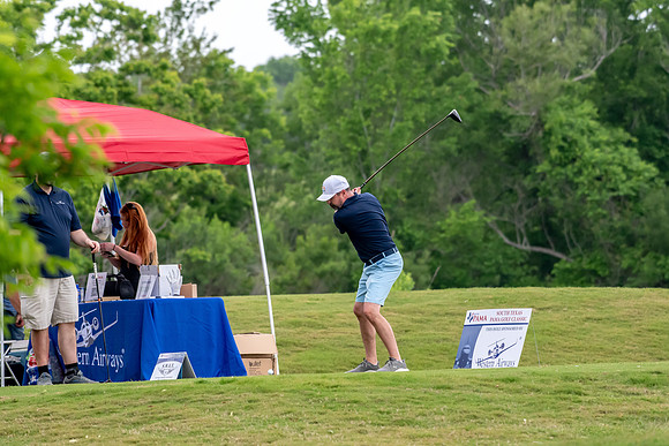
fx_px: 7528
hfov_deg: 5.1
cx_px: 334
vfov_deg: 3.4
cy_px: 223
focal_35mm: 405
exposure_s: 1/2000
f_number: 5.6
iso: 1600
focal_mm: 270
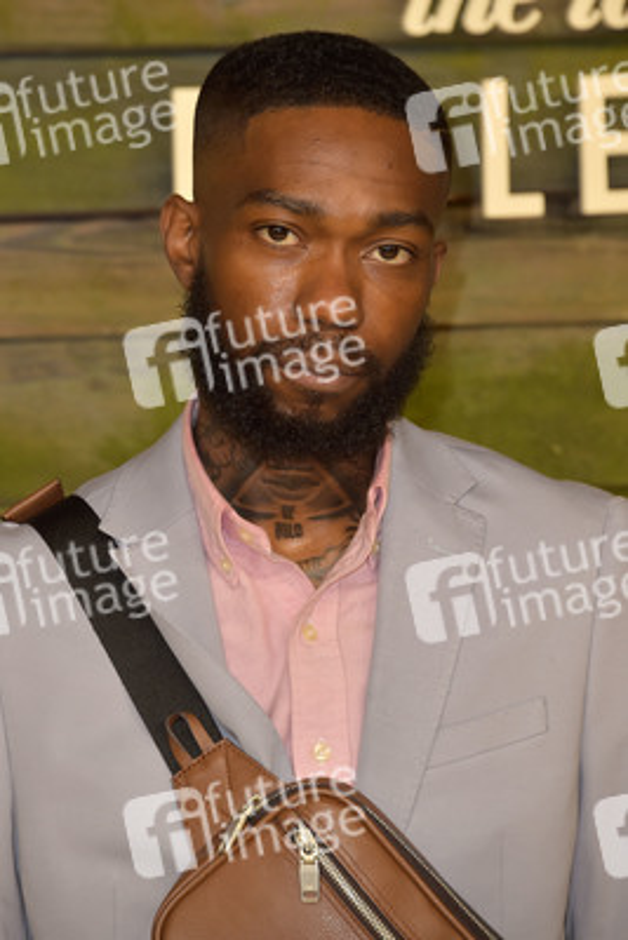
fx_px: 5490
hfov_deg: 6.5
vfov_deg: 9.8
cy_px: 470
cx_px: 314
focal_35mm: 210
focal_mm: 210
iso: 320
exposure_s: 1/250
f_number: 7.1
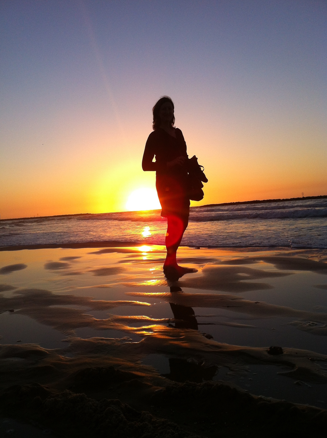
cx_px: 158
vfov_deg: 50.2
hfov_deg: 38.6
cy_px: 226
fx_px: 467
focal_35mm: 37
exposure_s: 1/642
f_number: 2.8
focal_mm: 3.85
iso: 80
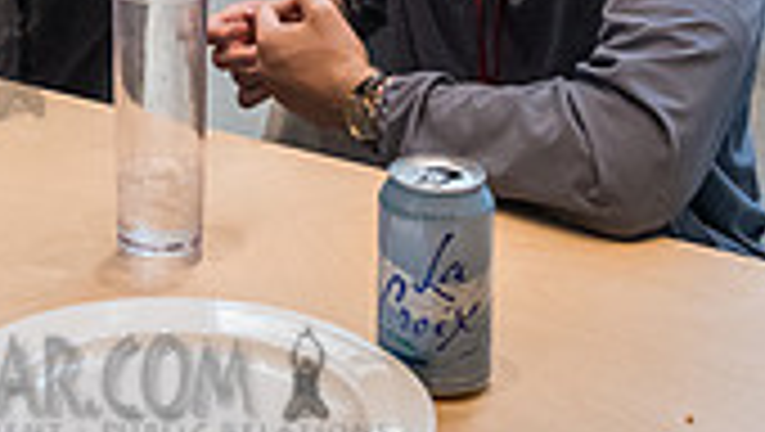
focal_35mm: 109
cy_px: -394
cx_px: -20
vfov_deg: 10.4
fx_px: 2213
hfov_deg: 19.0
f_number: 4.5
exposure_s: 1/640
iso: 5000
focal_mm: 29
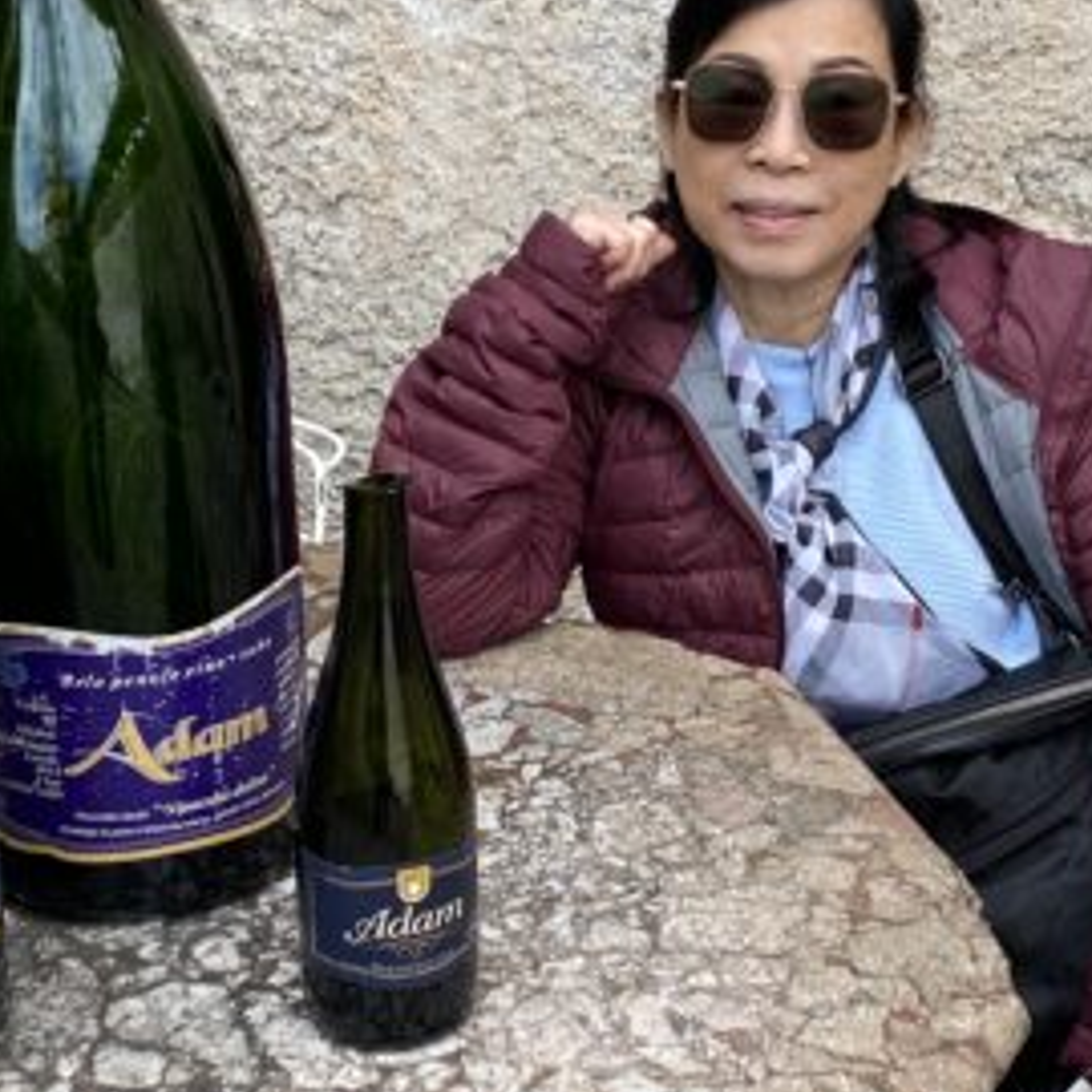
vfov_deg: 25.3
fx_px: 2427
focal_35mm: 68
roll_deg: +0.3
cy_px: 700
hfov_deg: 25.4
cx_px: 534
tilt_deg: -28.6
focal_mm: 4.25
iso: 32
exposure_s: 1/502
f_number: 1.8
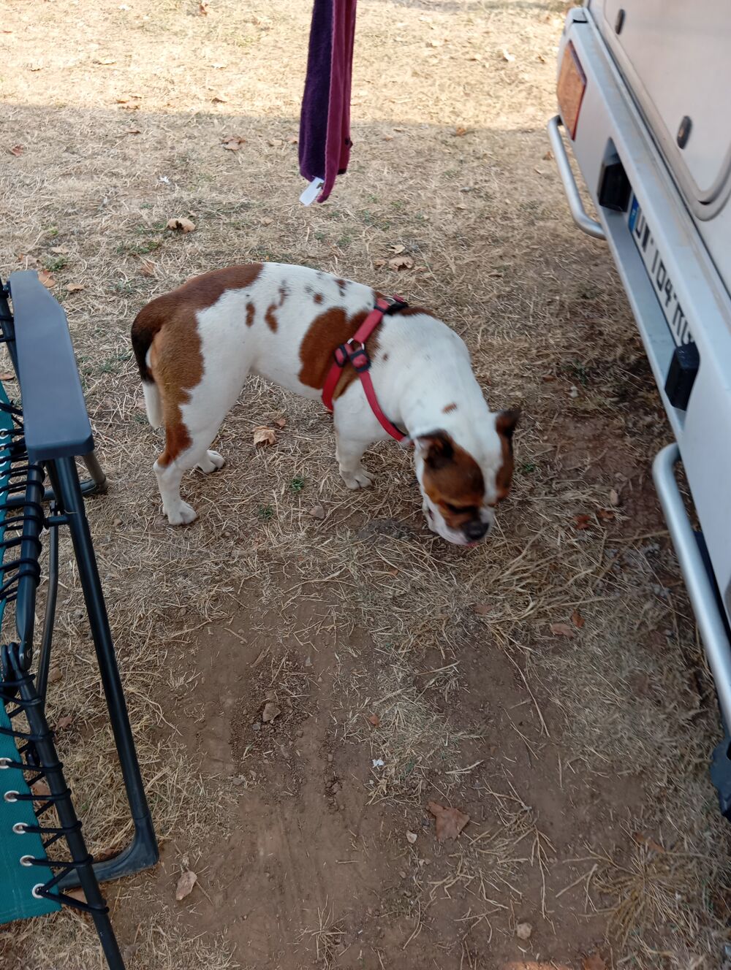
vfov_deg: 63.4
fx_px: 786
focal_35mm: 28
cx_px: 366
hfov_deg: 49.9
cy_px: 485
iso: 106
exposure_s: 1/118
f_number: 1.8
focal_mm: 4.22
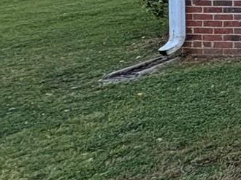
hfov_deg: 11.2
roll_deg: -0.5
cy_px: -109
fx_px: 605
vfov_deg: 15.3
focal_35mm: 87
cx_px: 741
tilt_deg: -1.5
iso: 40
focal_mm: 2.22
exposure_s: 1/260
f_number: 2.2
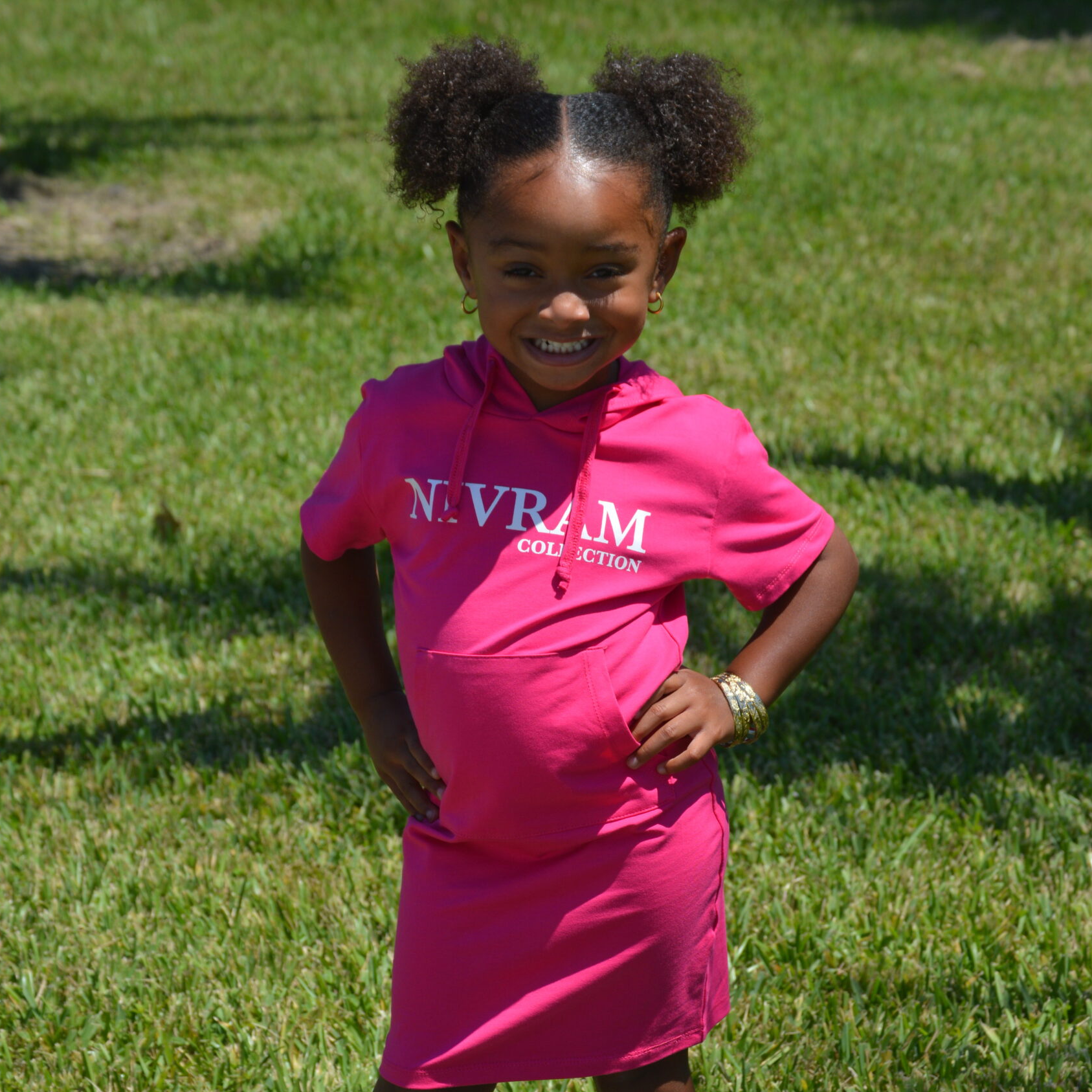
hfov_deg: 15.0
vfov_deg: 15.0
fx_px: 4140
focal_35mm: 116
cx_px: 542
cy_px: 725
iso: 100
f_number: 6.3
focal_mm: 60
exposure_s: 1/500
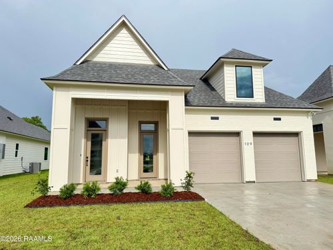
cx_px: 166
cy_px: 125
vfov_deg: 56.8
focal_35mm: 24
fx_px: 231
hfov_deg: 71.6
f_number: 1.78
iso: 80
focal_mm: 6.76
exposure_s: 1/3584
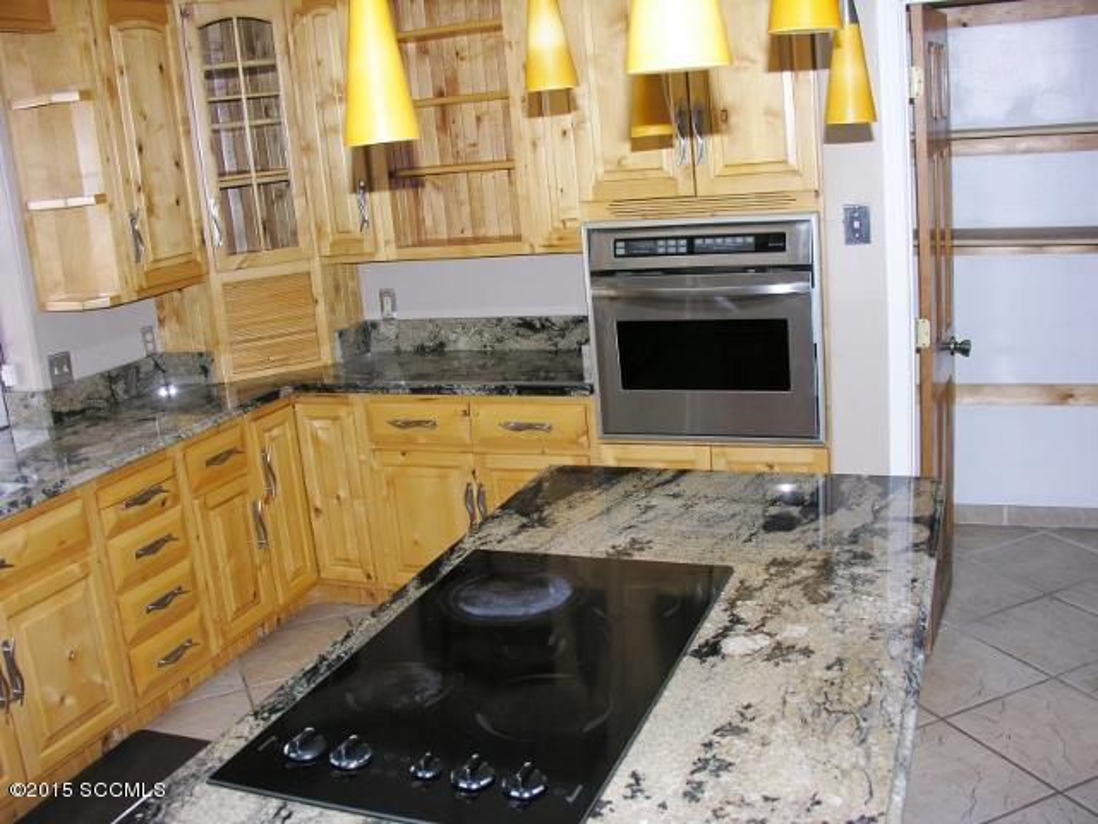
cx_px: 549
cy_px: 412
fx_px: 1110
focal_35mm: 35
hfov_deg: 52.6
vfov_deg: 40.7
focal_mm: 8.9
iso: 57
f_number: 2.8
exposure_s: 1/60.1
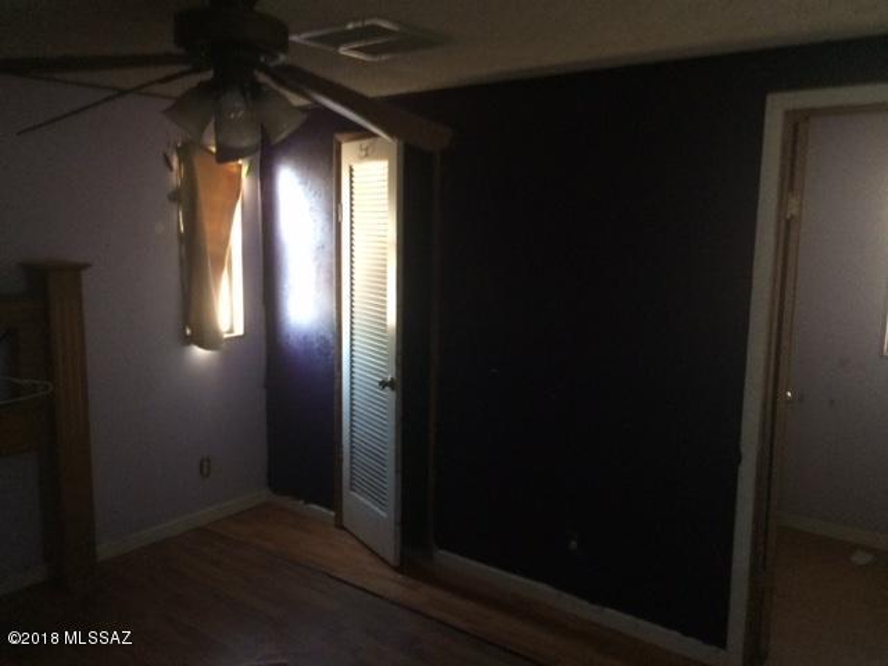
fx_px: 744
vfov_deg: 48.2
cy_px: 333
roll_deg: -0.4
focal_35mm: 29
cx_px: 444
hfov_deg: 61.7
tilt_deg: -9.6
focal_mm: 4.15
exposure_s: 1/15
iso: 320
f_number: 2.2
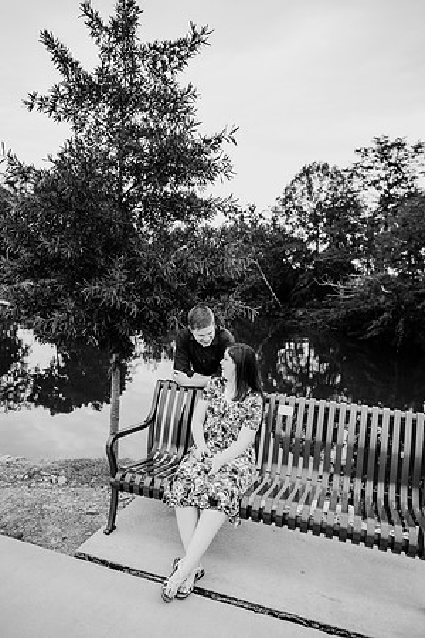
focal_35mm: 24
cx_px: 212
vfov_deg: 73.7
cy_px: 319
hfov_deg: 53.1
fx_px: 425
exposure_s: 1/800
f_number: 2.8
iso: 200
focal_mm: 24
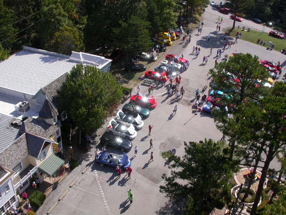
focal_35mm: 38
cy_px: 108
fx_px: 314
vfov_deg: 37.7
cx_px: 143
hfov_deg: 49.0
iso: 100
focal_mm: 7.85
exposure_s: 1/346
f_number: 6.7
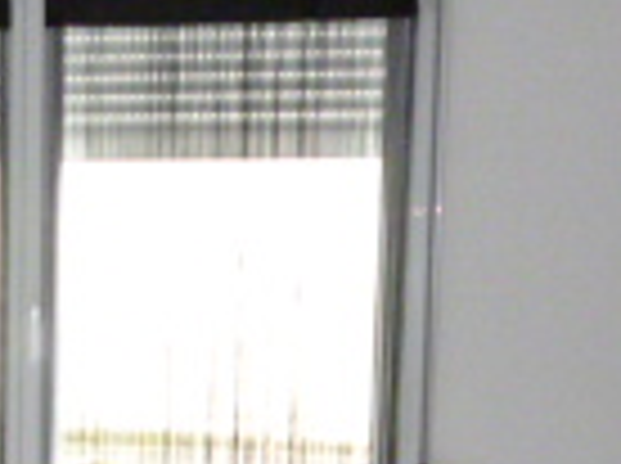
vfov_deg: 10.9
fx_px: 2328
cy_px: 743
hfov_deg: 14.6
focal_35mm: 130
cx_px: -166
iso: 640
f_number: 3.1
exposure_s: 1/60
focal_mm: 5
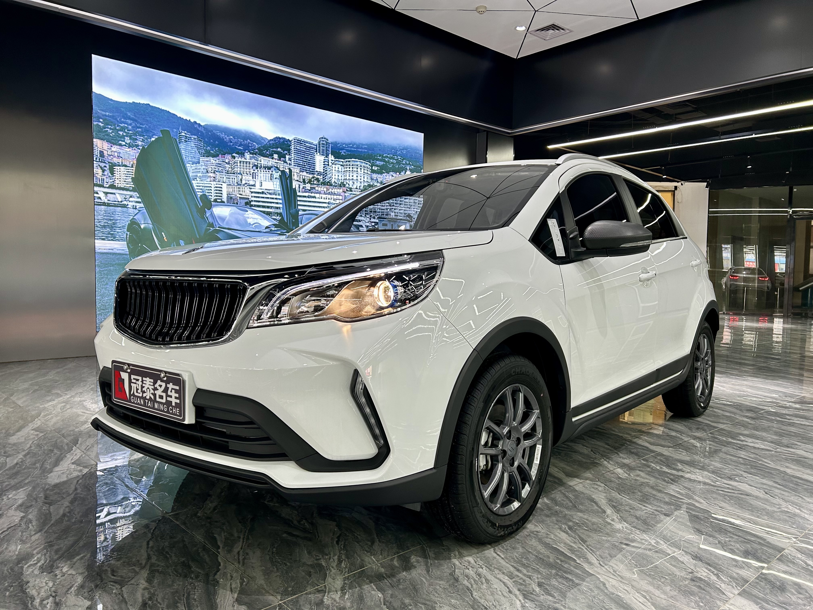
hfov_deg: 67.3
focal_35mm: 26
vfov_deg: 53.1
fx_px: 611
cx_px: 406
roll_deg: -0.5
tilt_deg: -3.5
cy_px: 305
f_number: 1.5
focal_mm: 5.7
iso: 100
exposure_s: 1/100
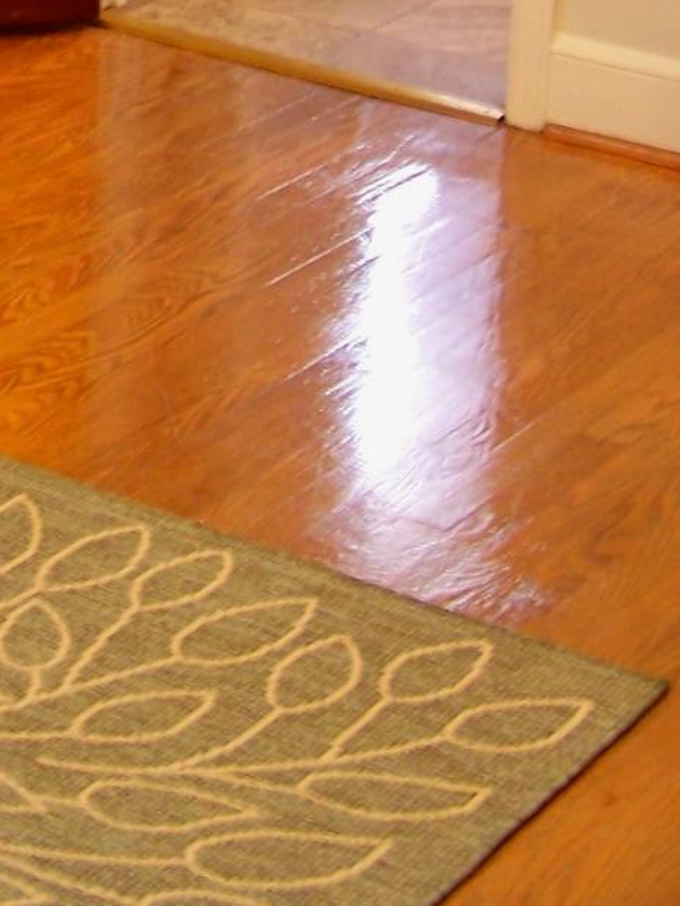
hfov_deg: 11.8
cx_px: -6
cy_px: -395
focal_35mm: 124
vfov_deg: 14.9
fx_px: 3247
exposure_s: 1/2
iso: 64
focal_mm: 6.3
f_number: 2.8
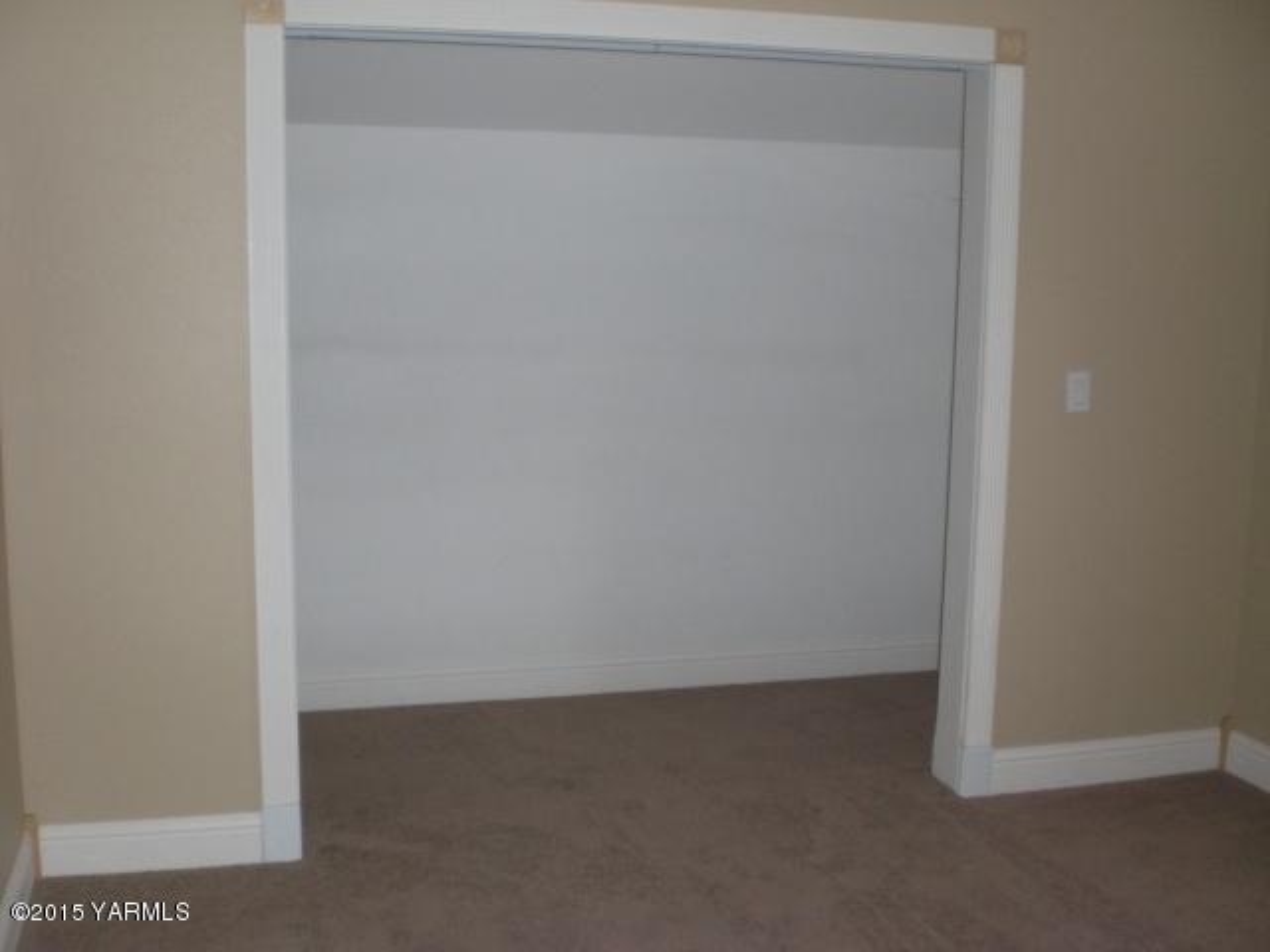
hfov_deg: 49.0
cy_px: 476
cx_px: 635
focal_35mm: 38
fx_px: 1394
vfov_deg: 37.7
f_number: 3.1
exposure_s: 1/60
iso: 200
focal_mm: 6.3
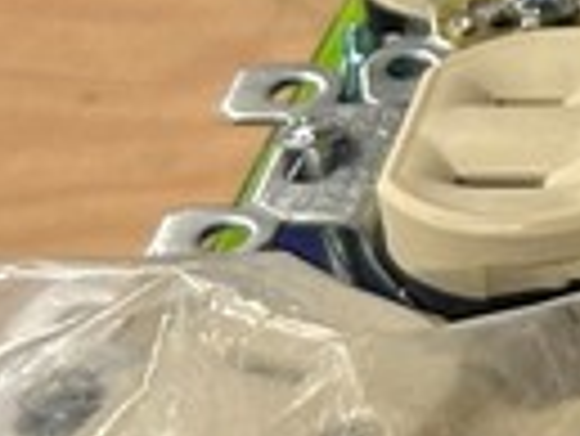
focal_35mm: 206
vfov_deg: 7.2
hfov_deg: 8.2
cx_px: 1744
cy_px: 9
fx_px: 3455
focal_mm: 5.7
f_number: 1.5
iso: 125
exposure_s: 1/60
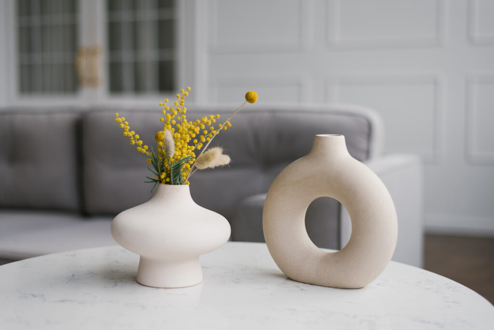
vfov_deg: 27.0
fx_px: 686
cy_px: 165
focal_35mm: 50
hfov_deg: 39.6
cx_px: 247
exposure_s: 1/125
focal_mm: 50
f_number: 2.2
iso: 200
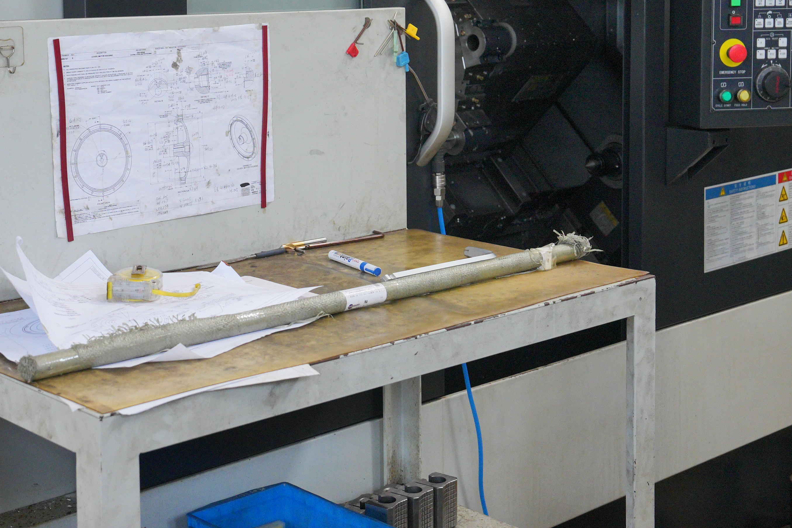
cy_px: 114
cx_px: 290
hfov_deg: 31.7
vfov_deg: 21.3
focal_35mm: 63
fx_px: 1386
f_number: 5.6
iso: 3200
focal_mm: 37
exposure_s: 1/100
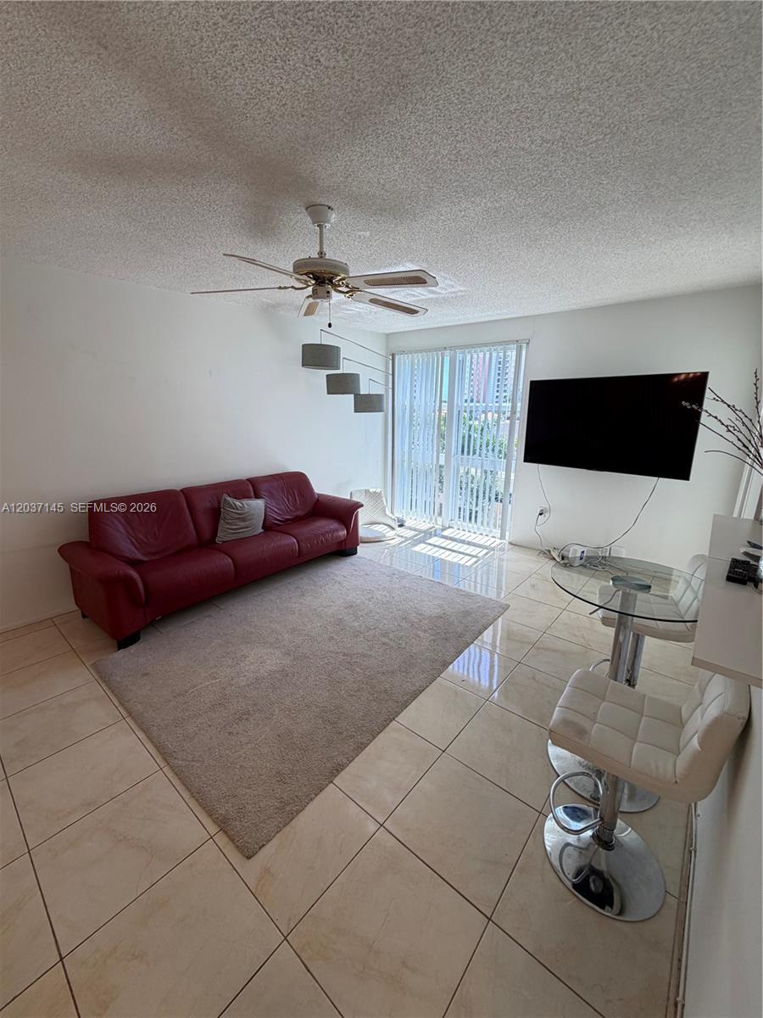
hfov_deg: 85.7
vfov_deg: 102.1
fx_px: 411
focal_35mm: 14
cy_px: 509
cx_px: 382
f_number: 2.2
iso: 80
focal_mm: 2.22
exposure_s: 1/120
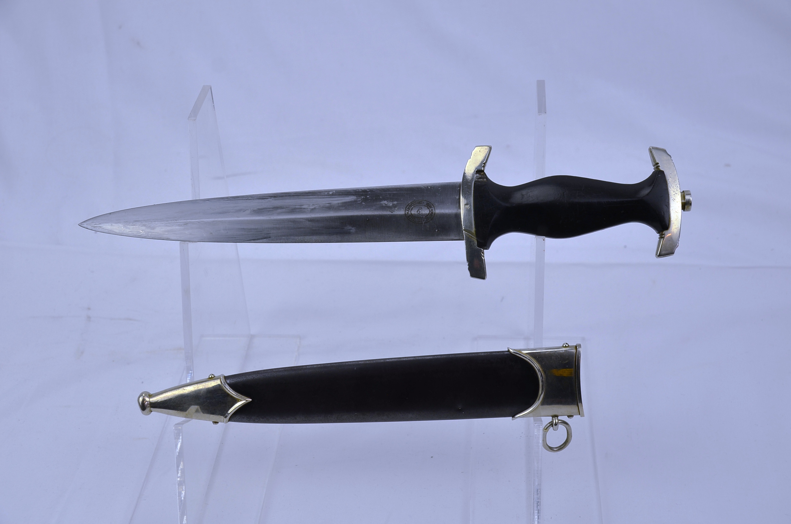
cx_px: 396
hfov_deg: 41.2
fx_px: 1052
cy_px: 262
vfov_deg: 28.0
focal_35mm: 48
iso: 200
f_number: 6.3
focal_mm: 32
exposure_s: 1/160
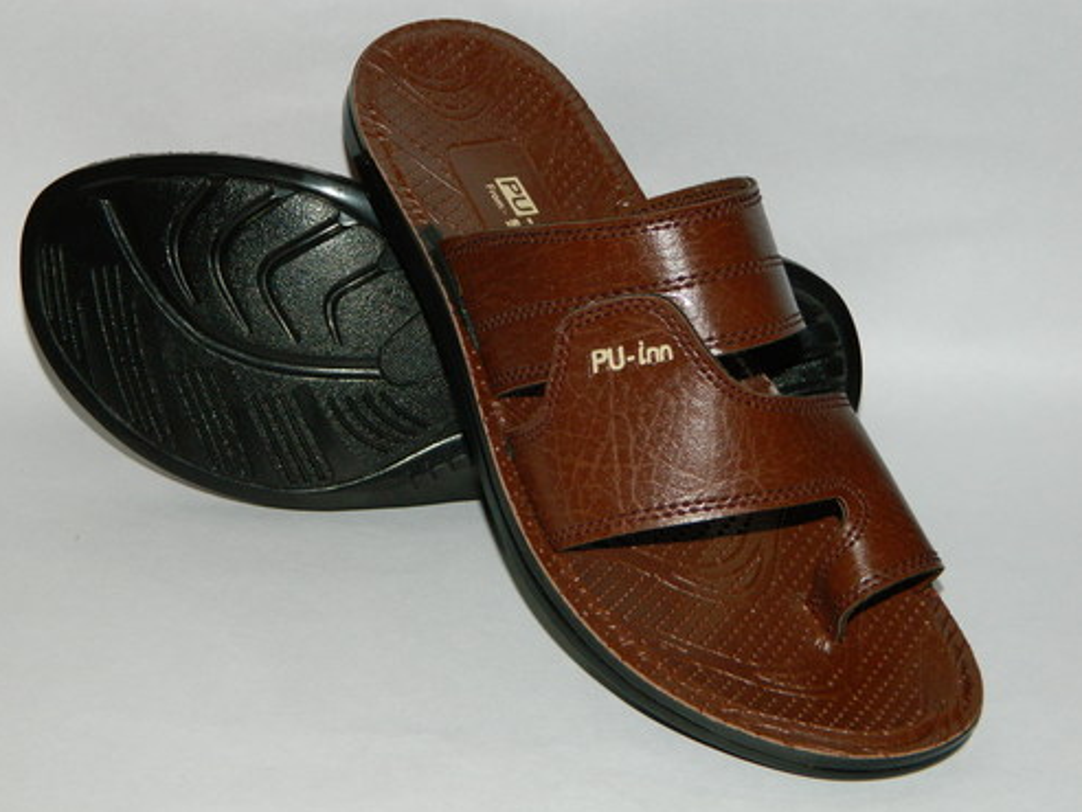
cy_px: 409
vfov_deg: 20.7
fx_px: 2220
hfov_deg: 27.4
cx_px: 538
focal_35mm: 71
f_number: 4
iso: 200
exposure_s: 1/50
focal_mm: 12.6
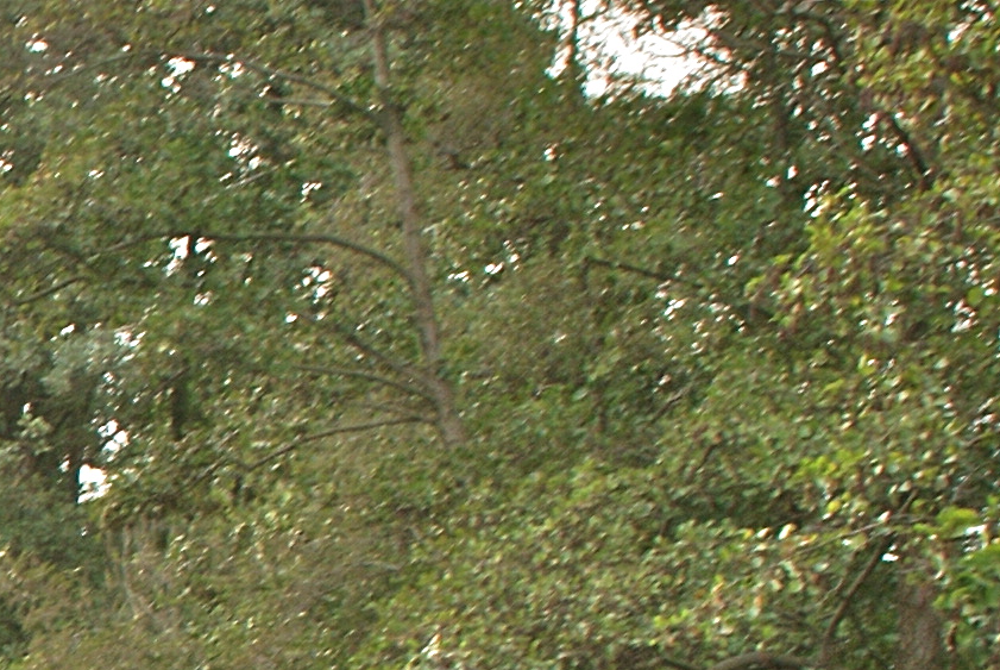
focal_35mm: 152
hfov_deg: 12.1
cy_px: 904
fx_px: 4227
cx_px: -924
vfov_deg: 8.9
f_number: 8
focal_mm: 22
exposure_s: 1/80
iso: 100
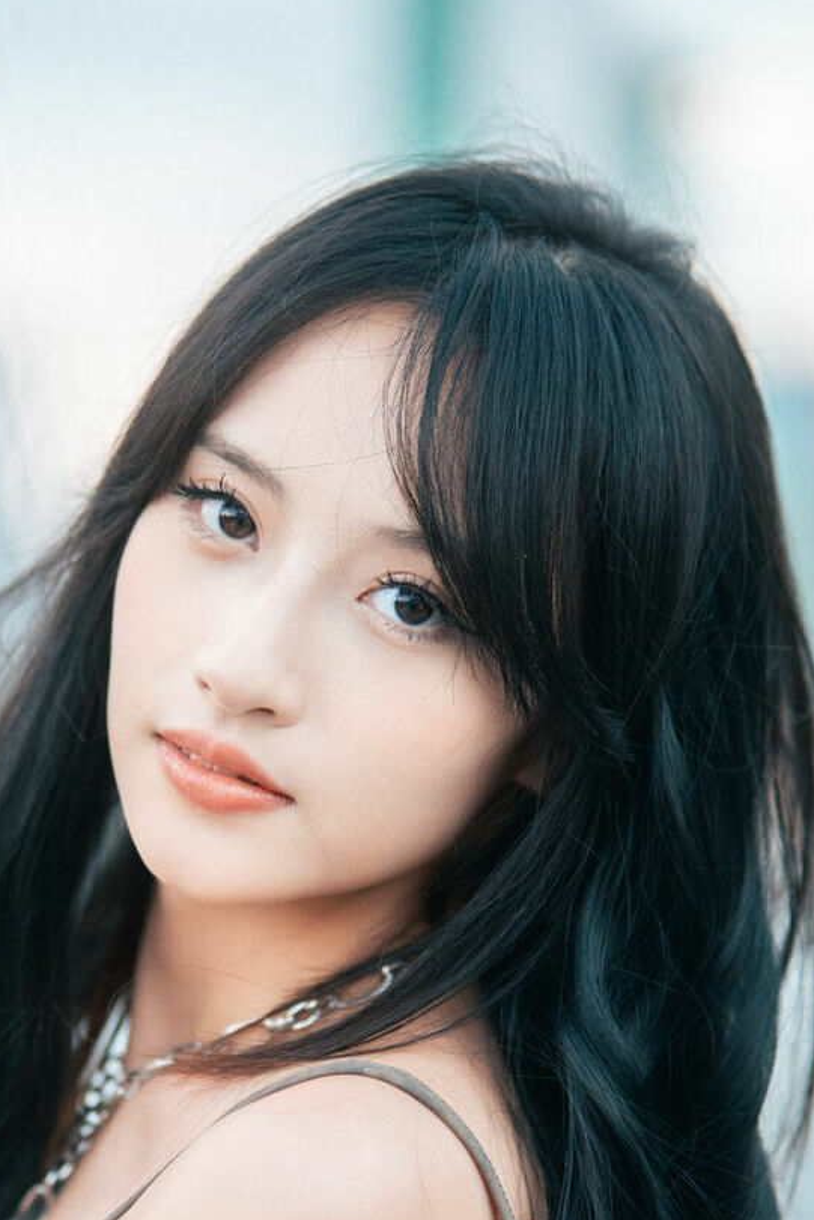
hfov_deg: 8.3
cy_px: 903
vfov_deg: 12.4
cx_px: 221
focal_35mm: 165
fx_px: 5593
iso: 800
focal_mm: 85
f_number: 1.8
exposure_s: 1/400
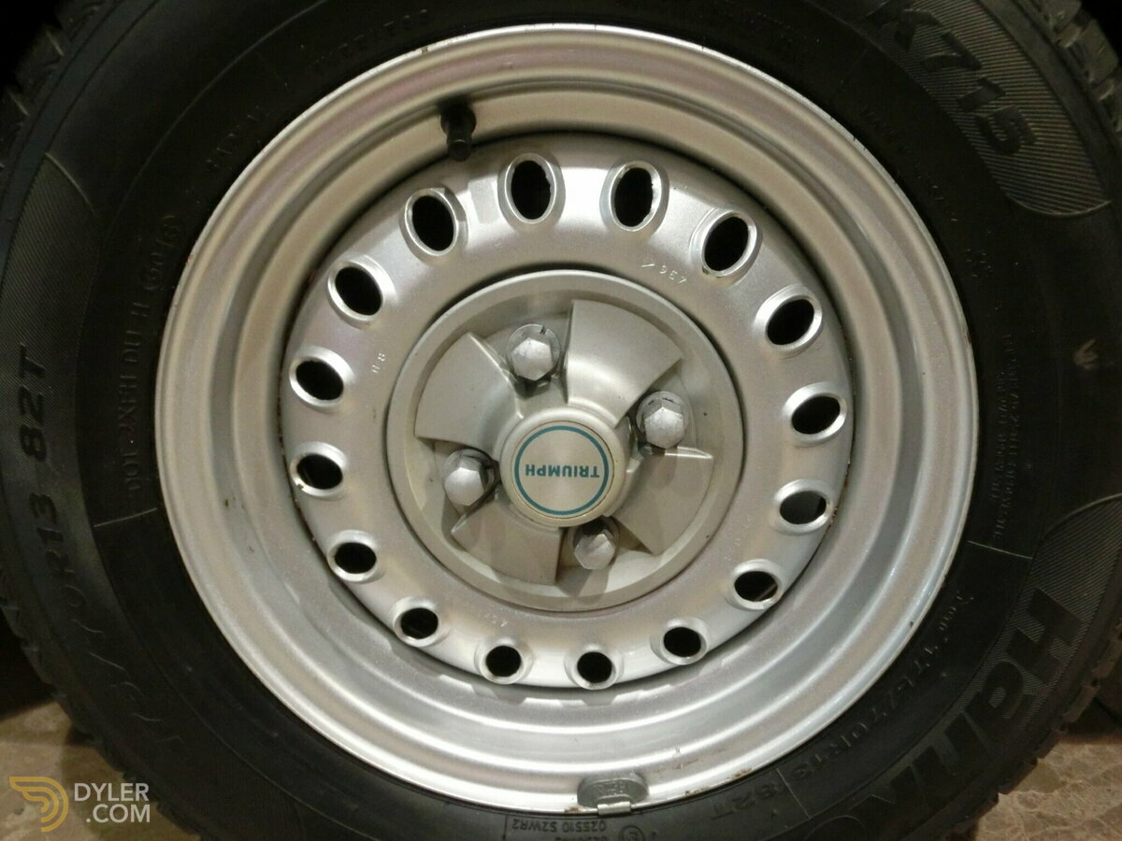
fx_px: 972
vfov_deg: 46.8
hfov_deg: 60.0
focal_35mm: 30
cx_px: 561
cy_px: 420
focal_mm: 5.36
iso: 800
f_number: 3.5
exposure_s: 1/13
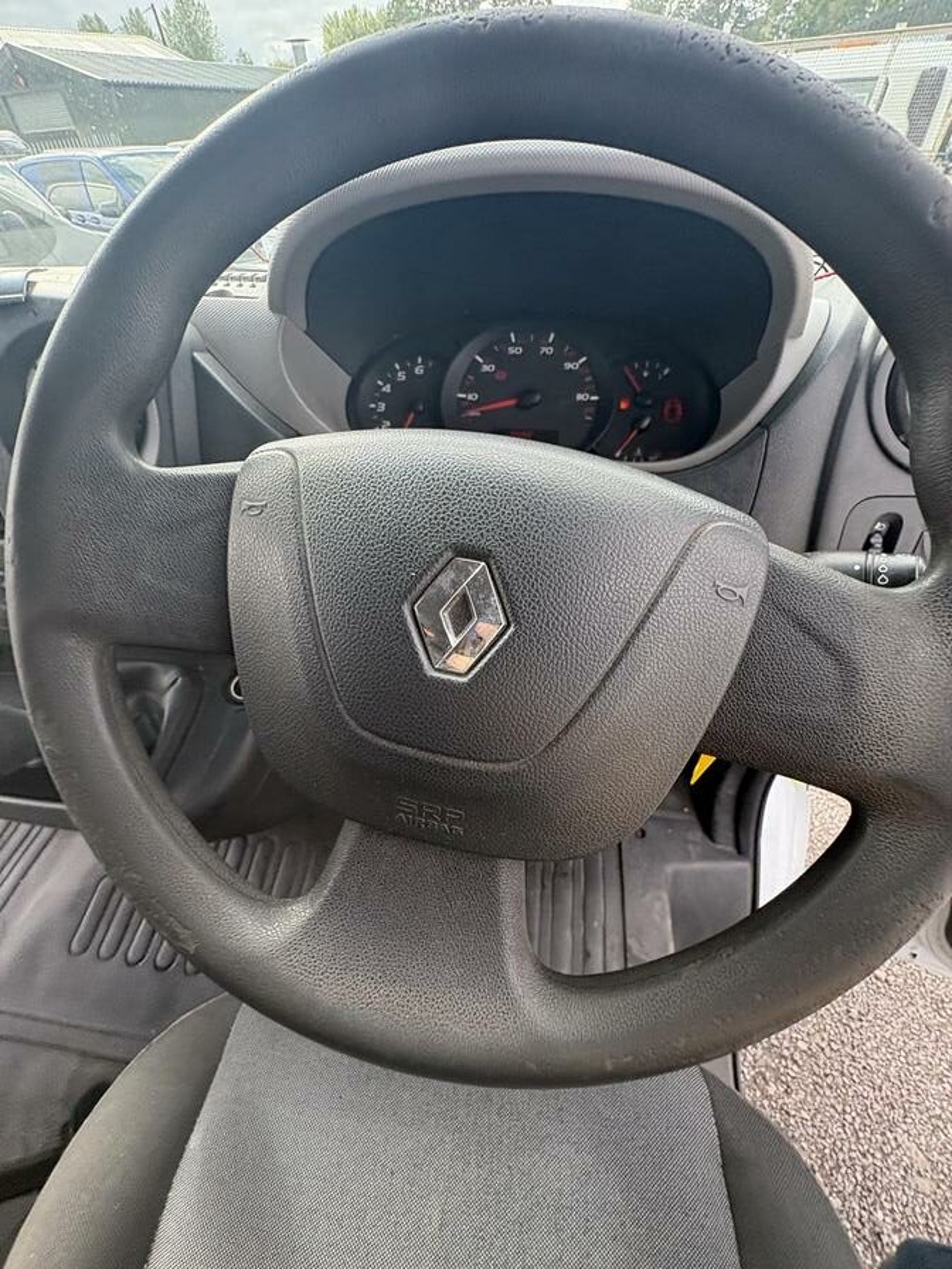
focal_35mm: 14
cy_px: 634
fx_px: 513
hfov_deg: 85.7
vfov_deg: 102.1
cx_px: 476
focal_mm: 2.22
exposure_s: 1/143
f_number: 2.2
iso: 80
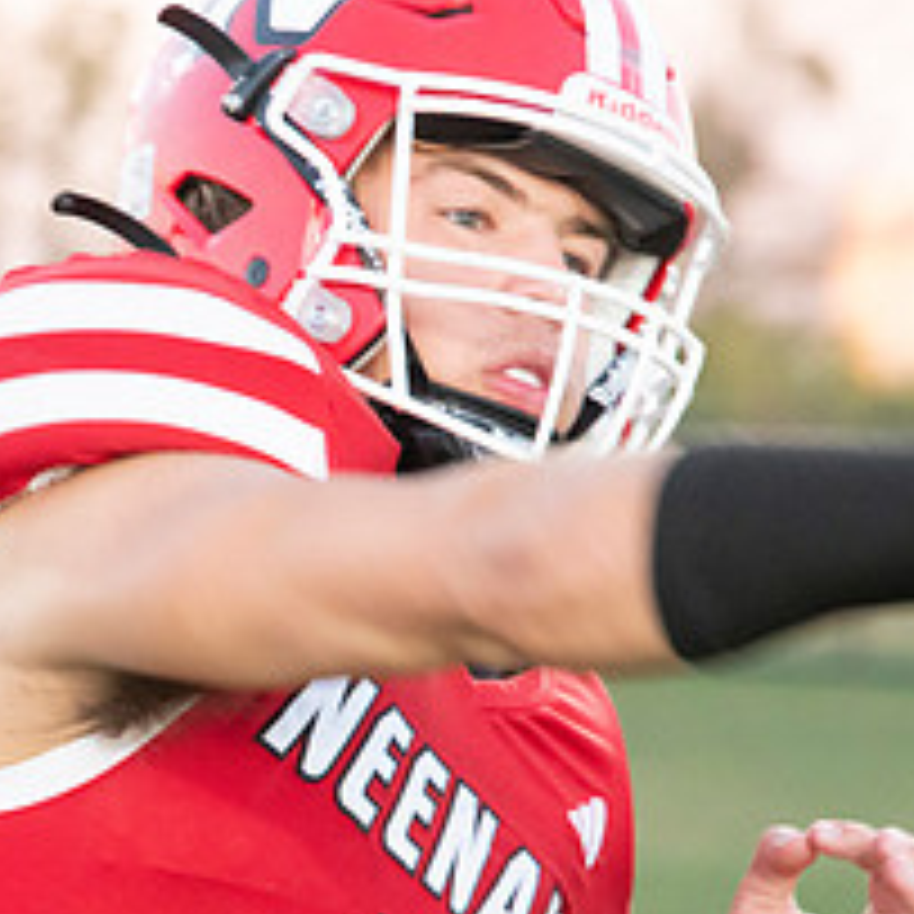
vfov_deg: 2.9
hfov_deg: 2.9
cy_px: 597
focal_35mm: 606
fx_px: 18103
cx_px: 23
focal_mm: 250
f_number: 9
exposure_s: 1/320
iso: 8000
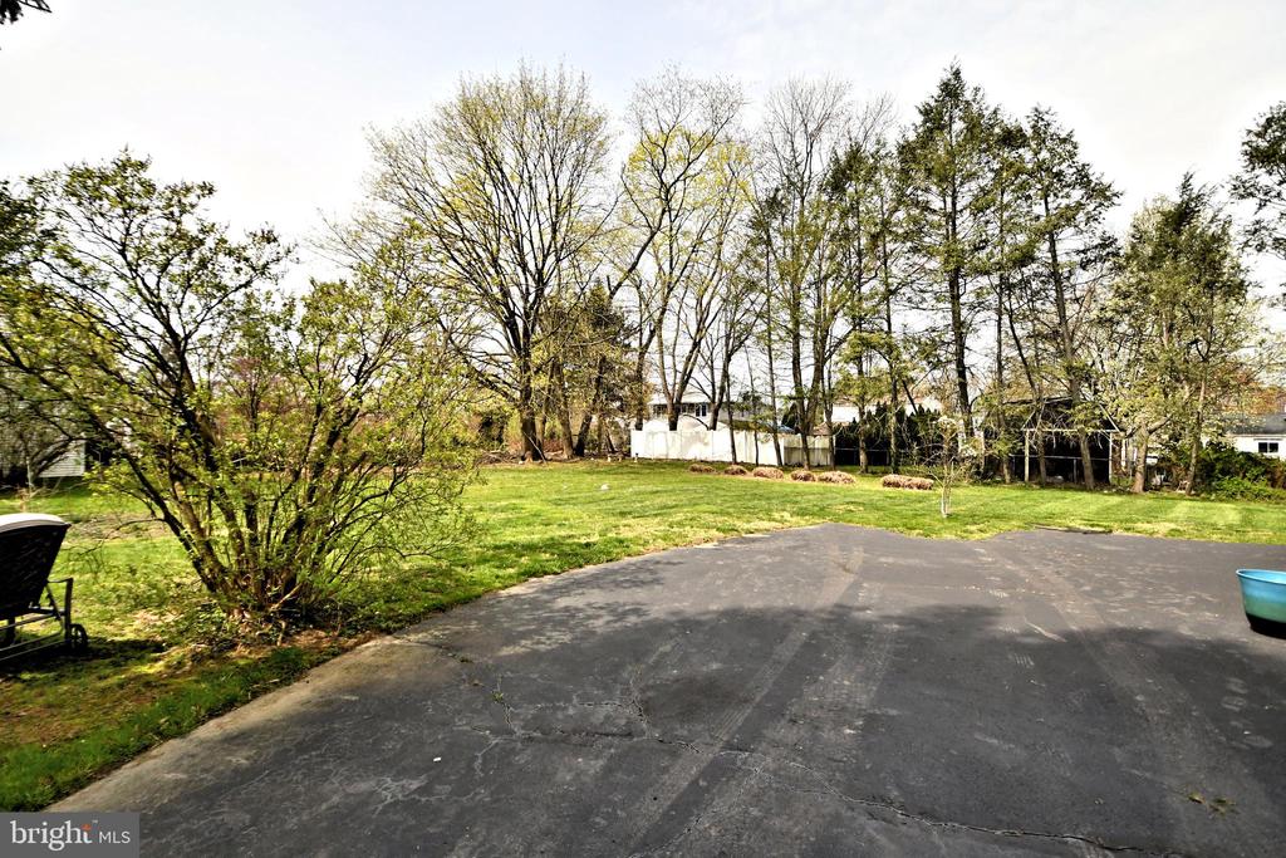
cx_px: 643
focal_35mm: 15
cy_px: 429
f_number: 4.5
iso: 1000
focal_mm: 10.5
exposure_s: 1/6400
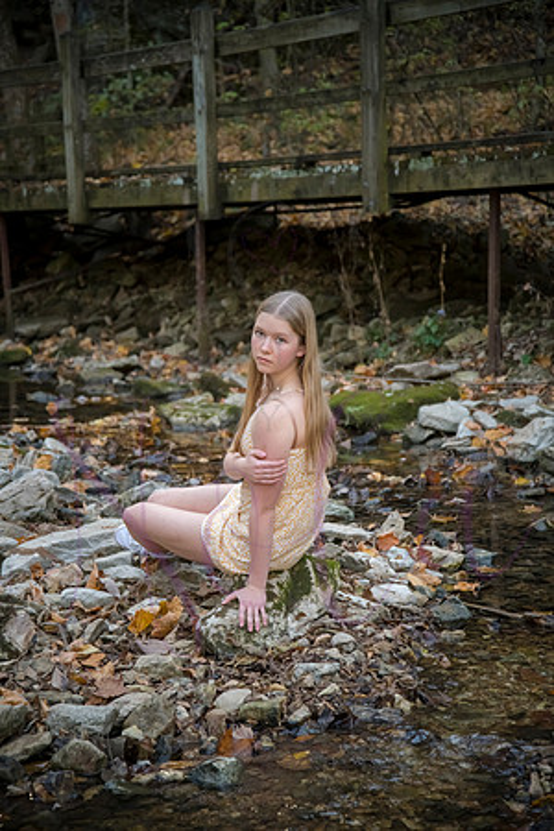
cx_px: 277
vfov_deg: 23.9
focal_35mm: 85
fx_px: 1962
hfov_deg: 16.1
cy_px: 416
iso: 800
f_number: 4.5
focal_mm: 85
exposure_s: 1/320
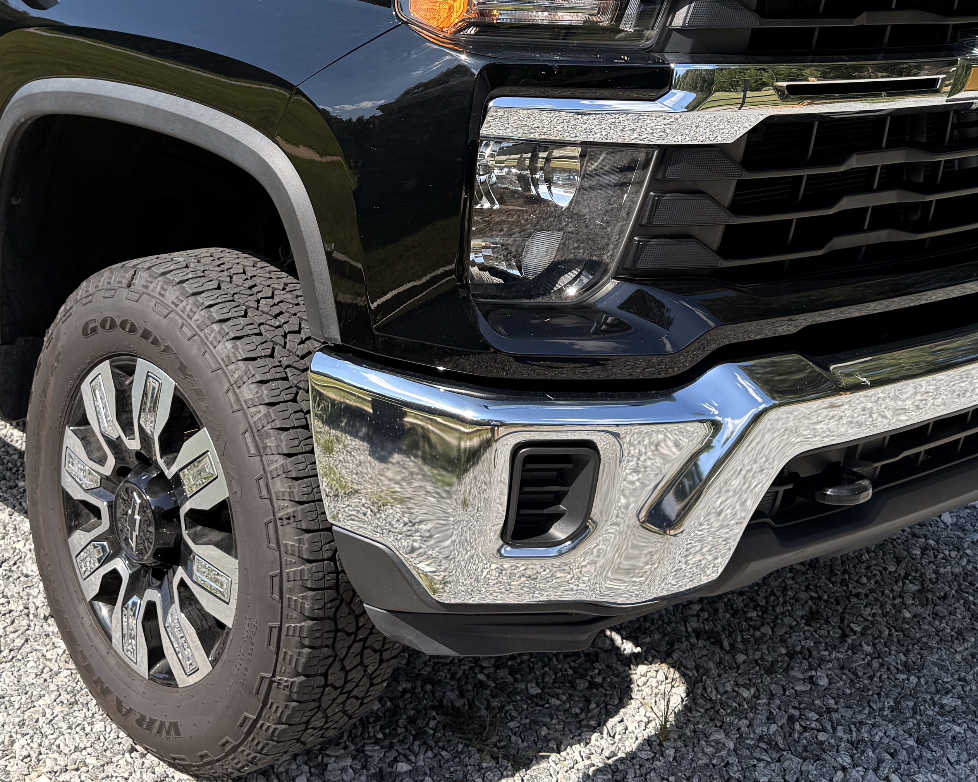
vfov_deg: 27.3
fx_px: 1534
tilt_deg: -4.5
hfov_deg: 35.1
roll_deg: +0.4
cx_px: 349
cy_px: 43
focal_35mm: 53
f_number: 1.78
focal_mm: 6.76
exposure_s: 1/2169
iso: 80
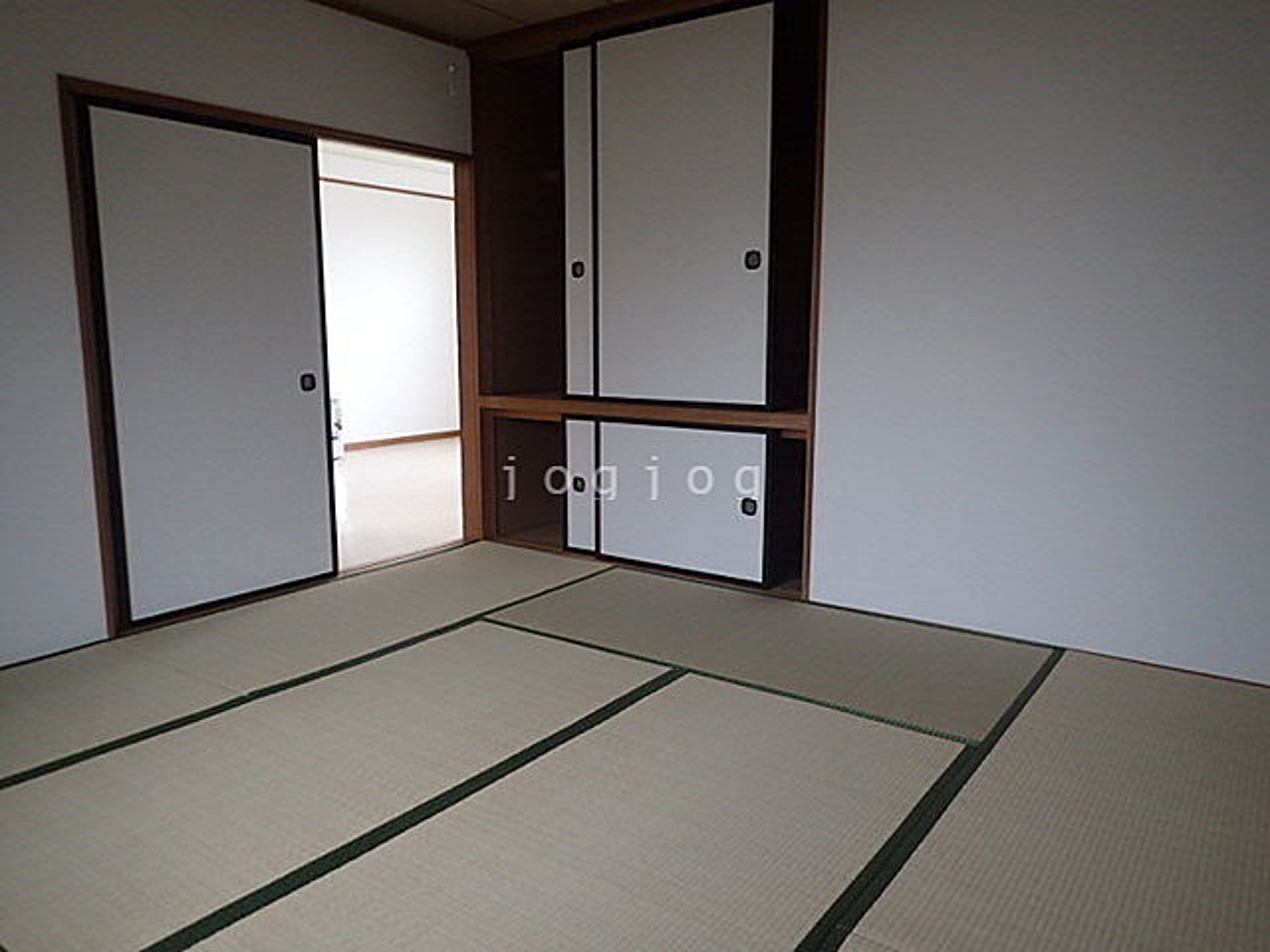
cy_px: 476
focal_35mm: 25
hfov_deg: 69.4
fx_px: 917
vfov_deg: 54.9
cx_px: 635
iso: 200
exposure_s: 1/40
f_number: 2
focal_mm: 4.5
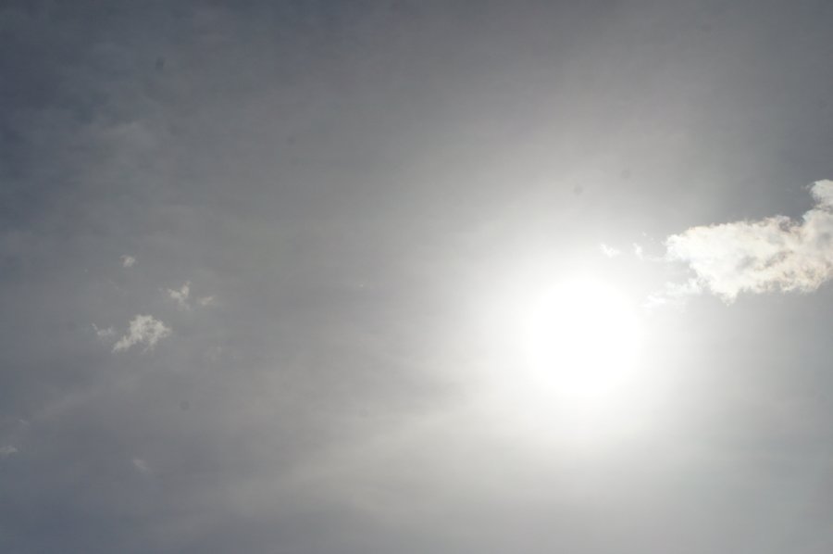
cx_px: 416
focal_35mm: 84
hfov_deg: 24.2
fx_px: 1942
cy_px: 277
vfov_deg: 16.2
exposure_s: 1/2000
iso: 200
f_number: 14
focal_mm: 56
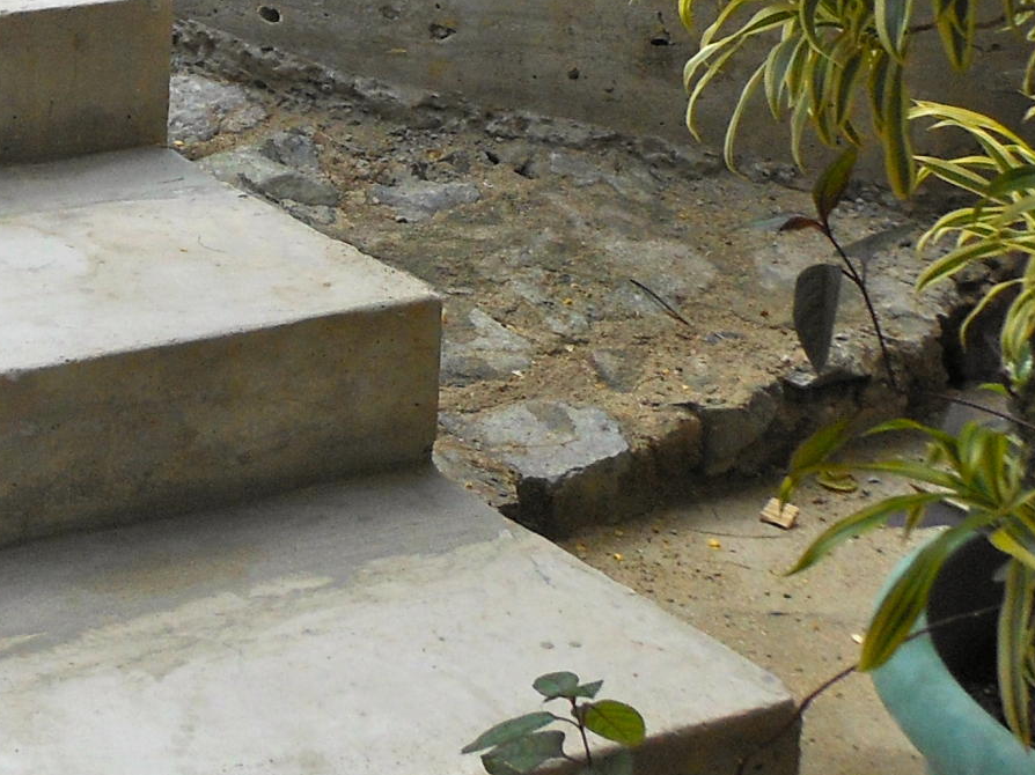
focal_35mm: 94
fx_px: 2810
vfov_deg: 15.3
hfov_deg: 19.4
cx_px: -280
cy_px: -90
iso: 80
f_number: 3.7
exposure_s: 1/100
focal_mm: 5
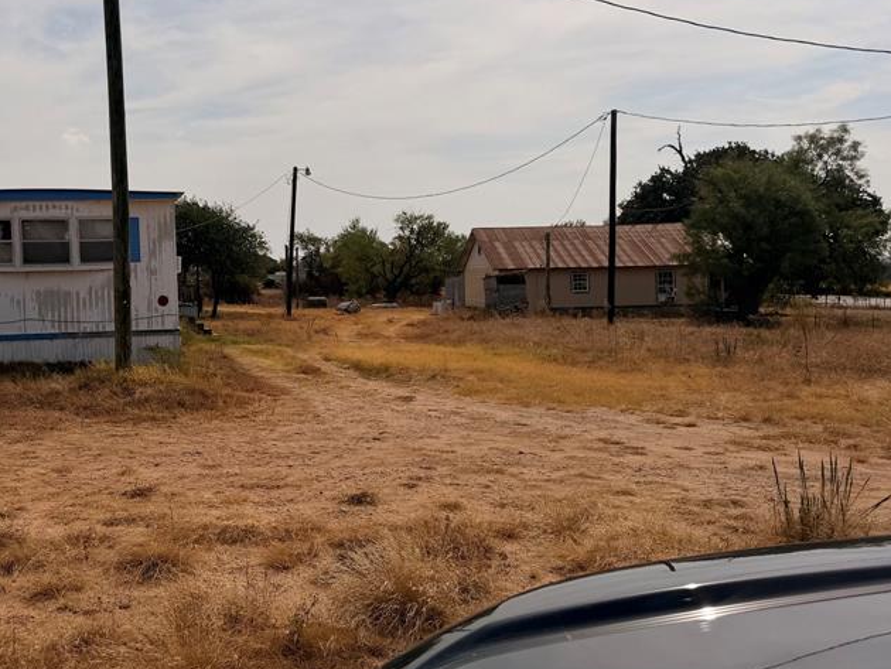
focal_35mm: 39
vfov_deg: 36.8
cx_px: 315
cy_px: 298
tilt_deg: -0.6
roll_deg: +1.6
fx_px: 1004
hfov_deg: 47.3
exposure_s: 1/11905
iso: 80
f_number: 1.78
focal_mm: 6.76
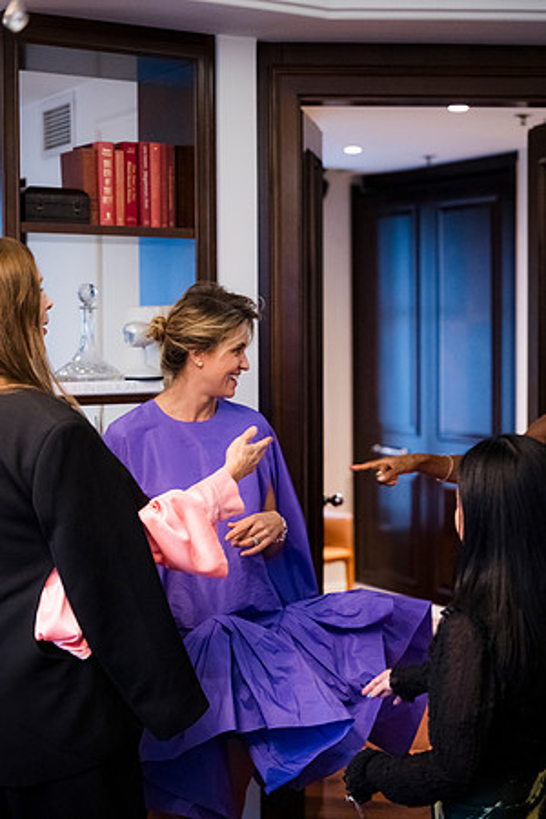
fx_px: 1251
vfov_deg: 36.2
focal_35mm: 55
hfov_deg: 24.6
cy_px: 410
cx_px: 273
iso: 3600
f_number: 2.2
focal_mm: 55
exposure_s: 1/200
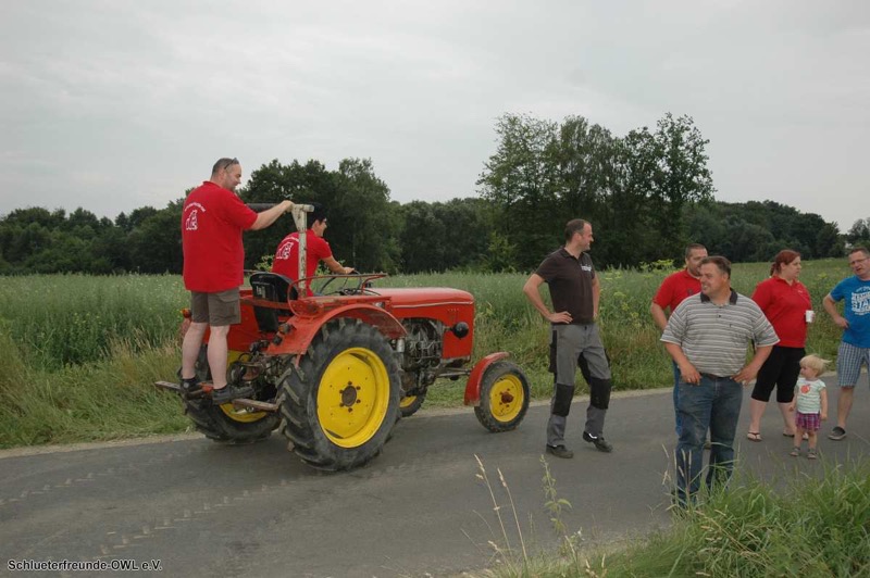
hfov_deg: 48.0
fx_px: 978
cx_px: 435
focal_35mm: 40
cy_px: 289
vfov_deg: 33.0
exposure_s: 1/500
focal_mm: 27
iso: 400
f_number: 4
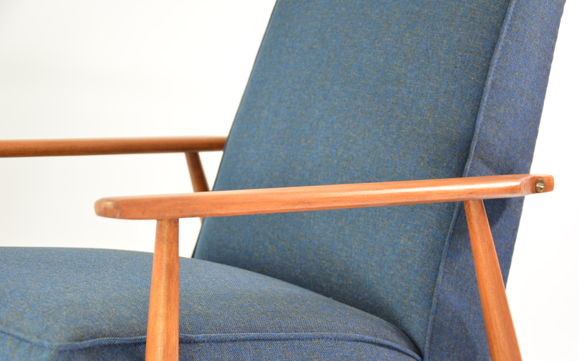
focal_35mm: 80
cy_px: 188
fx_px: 1260
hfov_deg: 25.8
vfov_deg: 16.3
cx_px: 290
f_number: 5
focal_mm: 52
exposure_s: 1/60
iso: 800
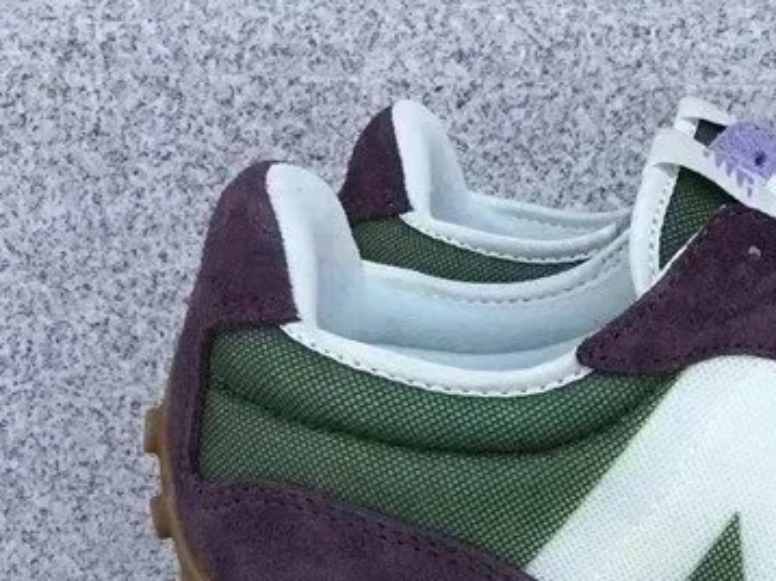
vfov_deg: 18.2
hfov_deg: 23.8
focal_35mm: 78
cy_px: 645
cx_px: 806
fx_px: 1747
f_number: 2.4
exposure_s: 1/256
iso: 25
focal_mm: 3.3
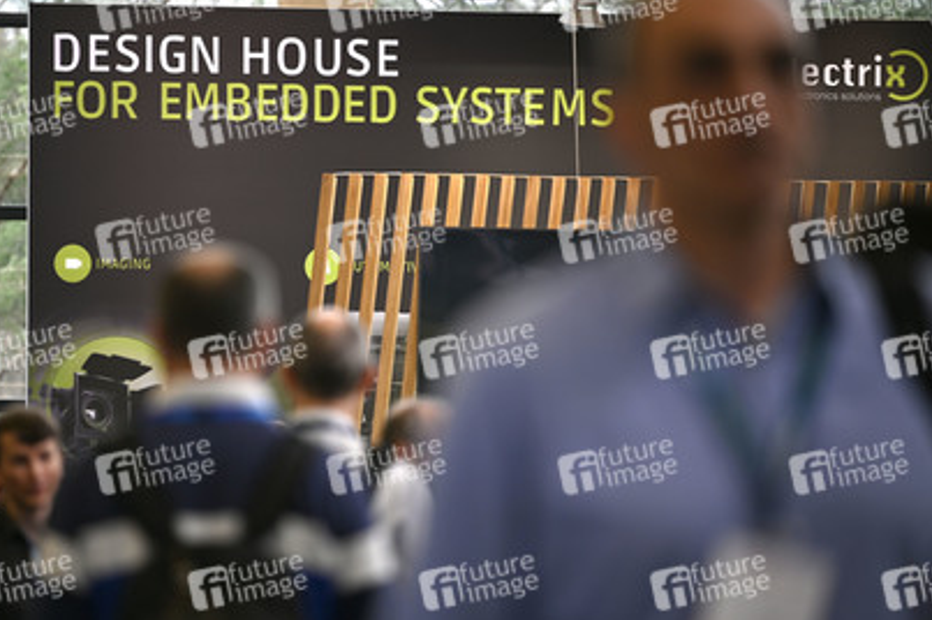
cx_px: 417
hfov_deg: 10.5
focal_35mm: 196
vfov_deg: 7.0
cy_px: 294
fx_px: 5070
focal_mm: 175
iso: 160
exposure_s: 1/250
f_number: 2.8
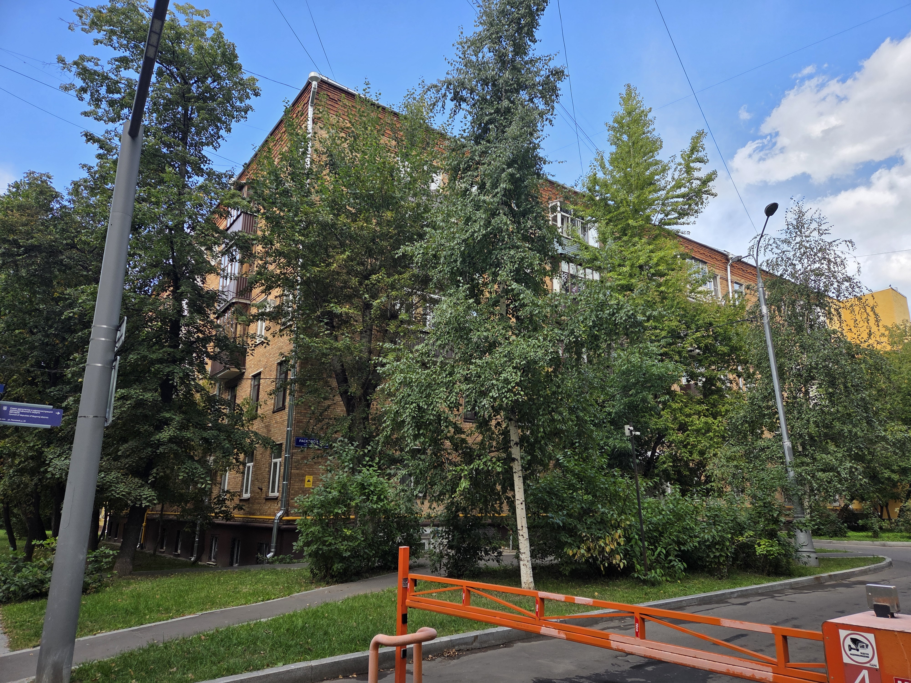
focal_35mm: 23
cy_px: 342
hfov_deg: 73.9
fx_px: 605
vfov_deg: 58.9
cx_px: 456
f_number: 1.8
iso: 80
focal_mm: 5.4
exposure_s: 1/1497
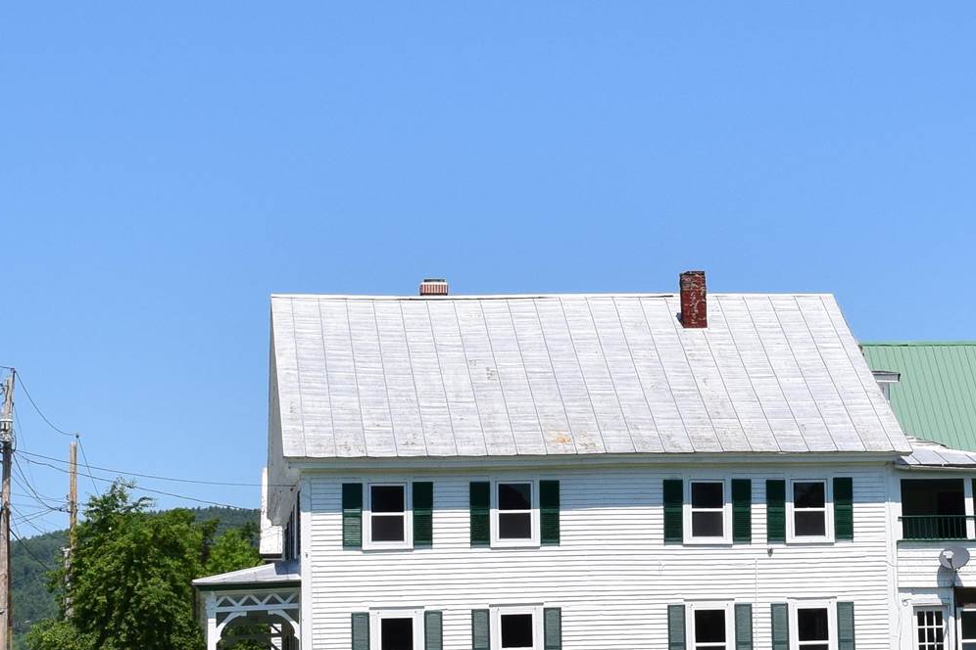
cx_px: 885
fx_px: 3009
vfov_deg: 12.3
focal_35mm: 111
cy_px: 320
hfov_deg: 18.1
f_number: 11
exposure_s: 1/500
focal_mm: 24
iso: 280
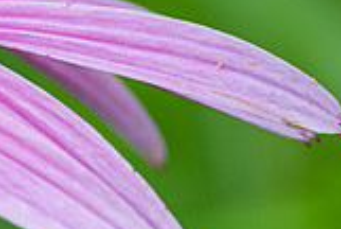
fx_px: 12783
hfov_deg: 1.5
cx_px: -254
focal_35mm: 1347
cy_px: 94
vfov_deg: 1.0
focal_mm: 250
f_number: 8
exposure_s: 1/160
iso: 200
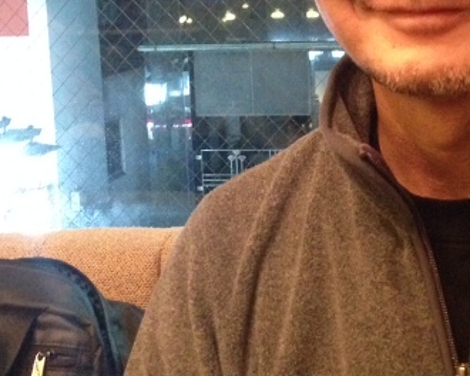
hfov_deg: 24.1
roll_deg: +1.3
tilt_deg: -6.1
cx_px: 373
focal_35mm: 78
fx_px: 1085
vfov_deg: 19.4
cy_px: 66
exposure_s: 1/15
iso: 800
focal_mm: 4.12
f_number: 2.4
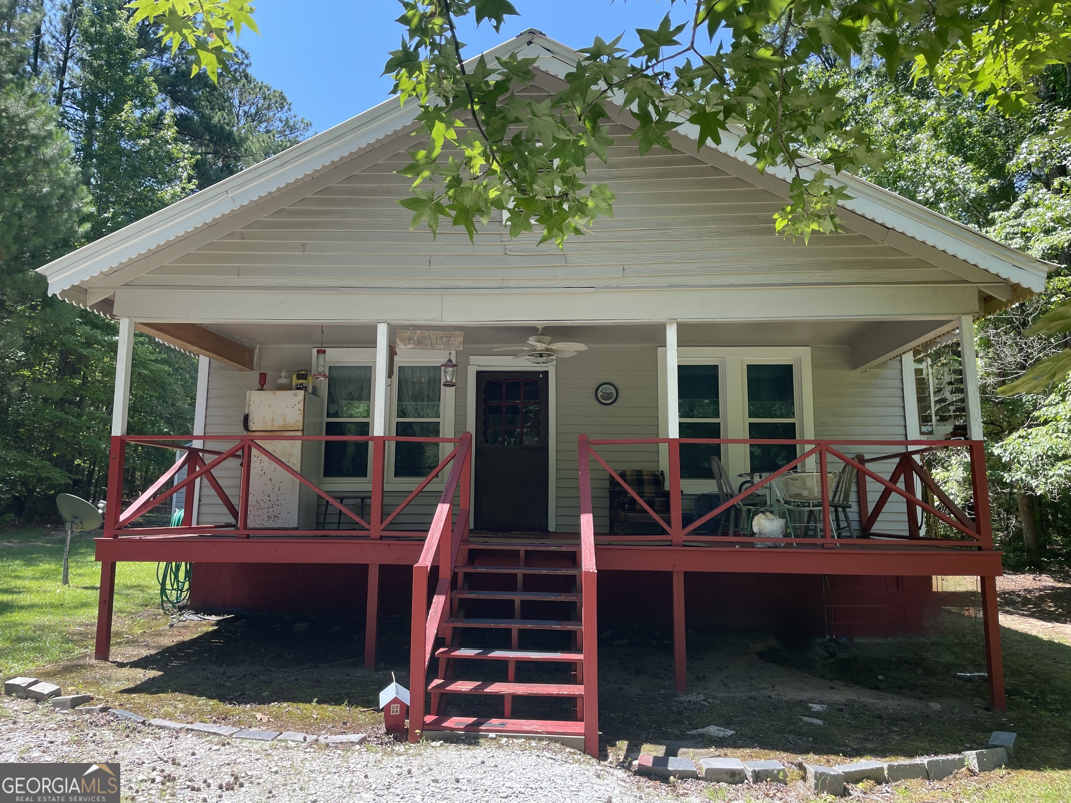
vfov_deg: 53.1
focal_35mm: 26
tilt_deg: +8.8
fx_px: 804
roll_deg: -0.3
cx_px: 536
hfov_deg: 67.3
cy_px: 402
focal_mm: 4.2
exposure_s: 1/511
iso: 32
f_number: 1.6
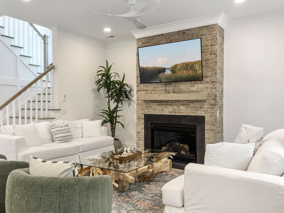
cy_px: 106
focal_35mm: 30
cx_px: 125
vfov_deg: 46.8
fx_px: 246
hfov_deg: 59.8
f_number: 1.8
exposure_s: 1/60
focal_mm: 6.76
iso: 100
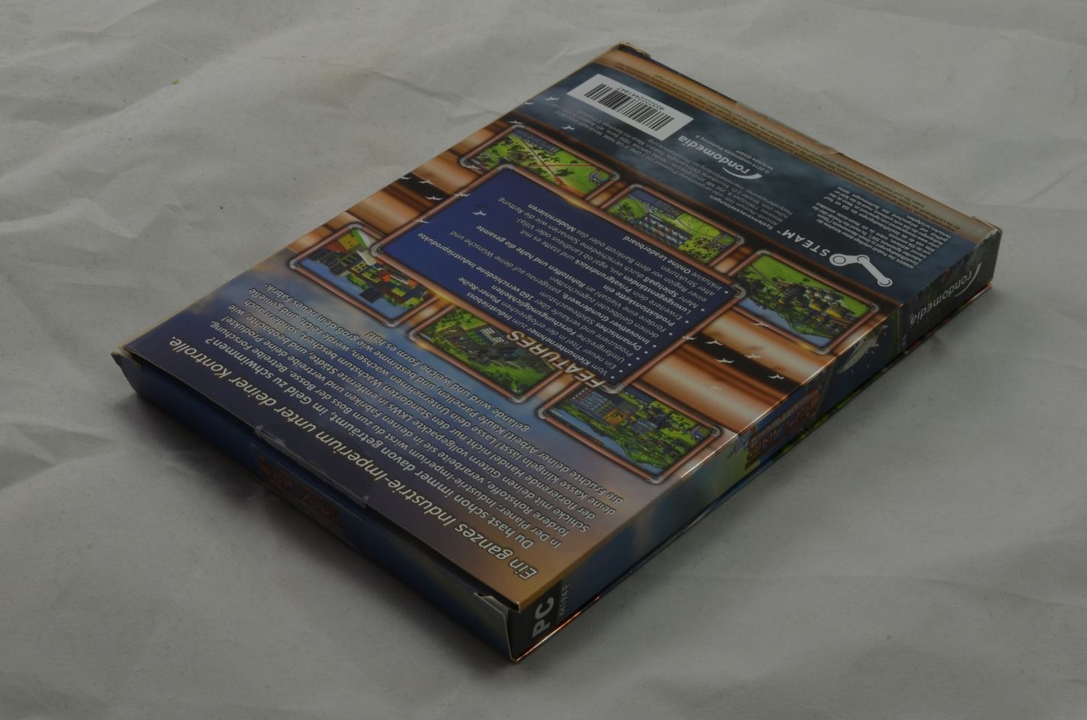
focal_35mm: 74
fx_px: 2230
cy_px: 325
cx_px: 560
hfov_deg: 27.4
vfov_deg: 18.3
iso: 100
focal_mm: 40
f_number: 20
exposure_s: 1/2.5
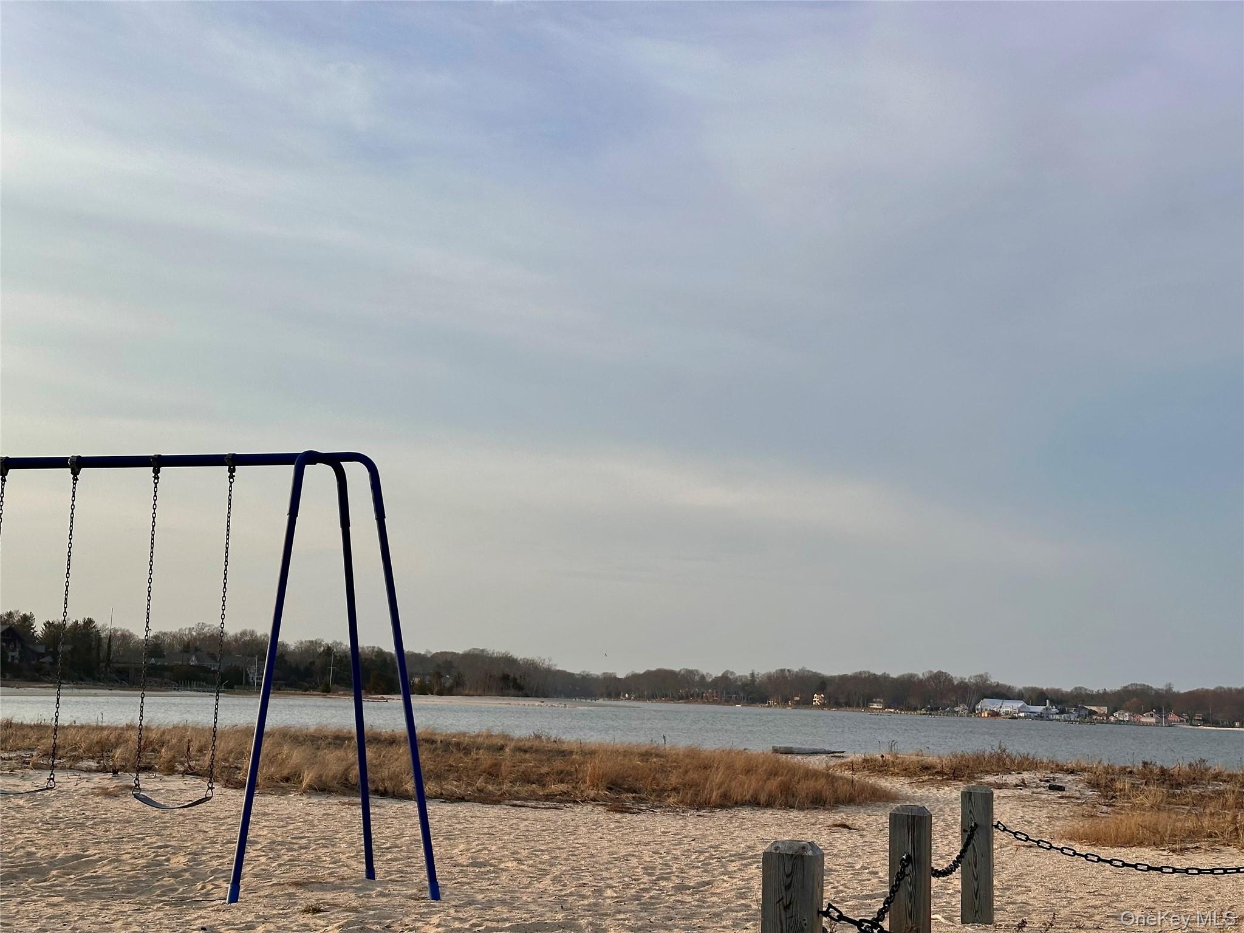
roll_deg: -2.4
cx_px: 622
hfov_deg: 39.7
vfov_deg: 30.3
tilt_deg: +6.7
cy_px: 466
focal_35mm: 48
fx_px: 1725
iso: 64
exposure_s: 1/3597
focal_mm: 6.86
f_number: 1.78
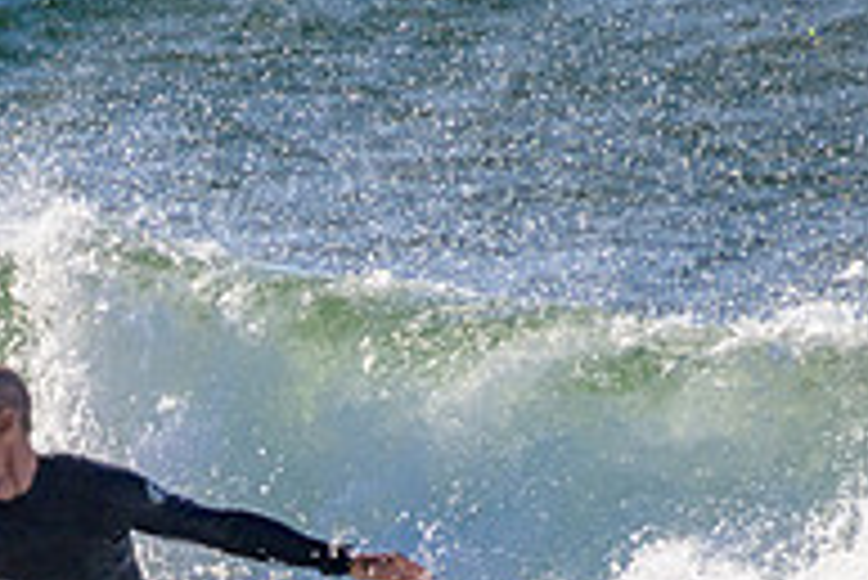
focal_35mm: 2406
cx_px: -139
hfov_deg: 0.9
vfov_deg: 0.6
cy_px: 686
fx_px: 58053
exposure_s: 1/2000
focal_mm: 800
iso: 900
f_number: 11
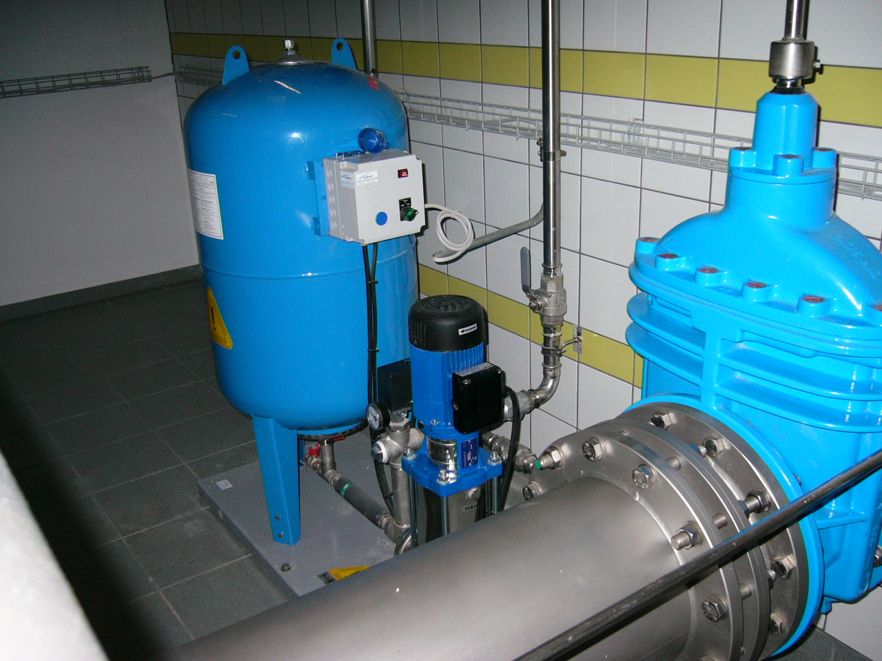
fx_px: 892
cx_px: 441
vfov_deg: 40.7
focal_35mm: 35
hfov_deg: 52.6
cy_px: 330
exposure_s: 1/80
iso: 100
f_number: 2.8
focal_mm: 5.8
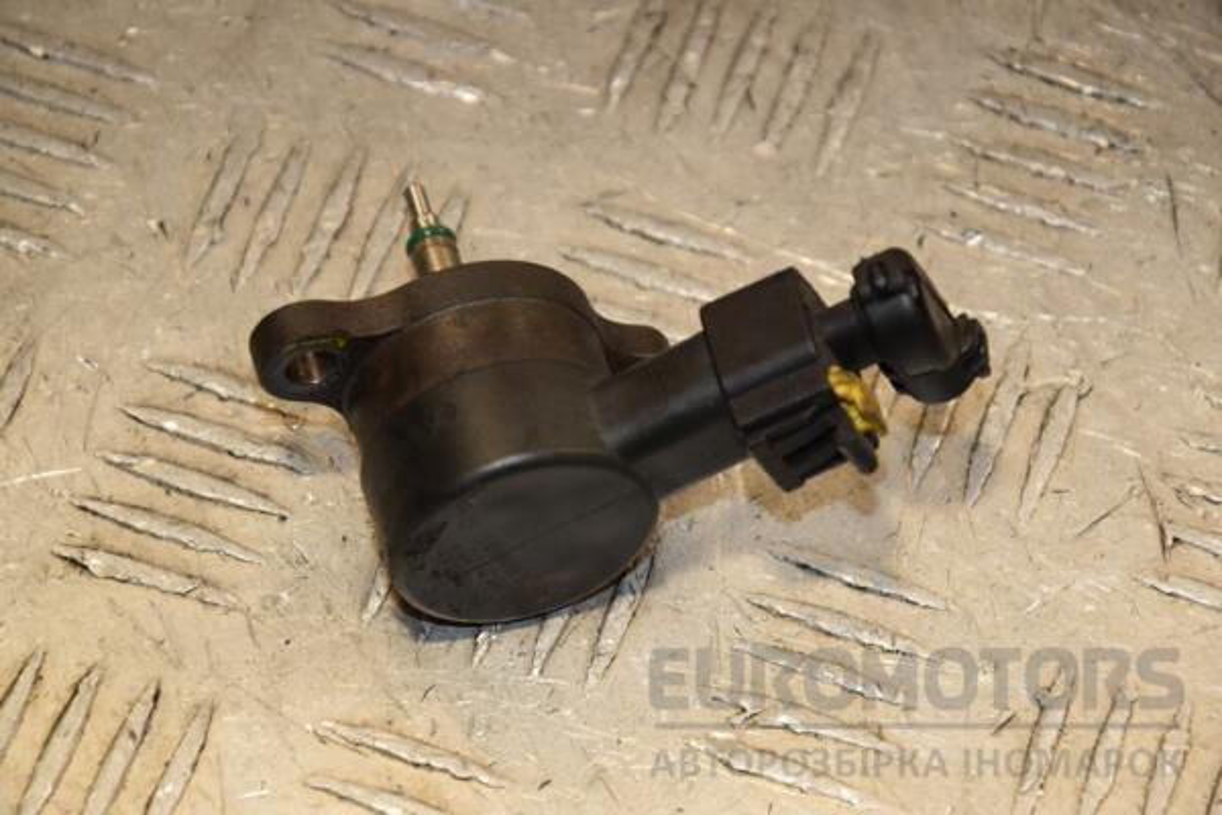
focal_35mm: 158
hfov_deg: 13.0
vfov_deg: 8.7
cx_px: 611
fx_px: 5346
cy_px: 408
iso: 800
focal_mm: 105
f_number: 7.1
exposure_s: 1/200
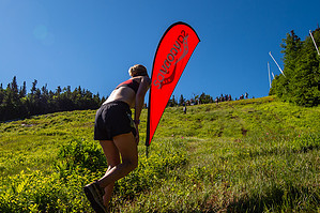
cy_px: 112
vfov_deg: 42.3
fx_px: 275
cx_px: 124
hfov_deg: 59.7
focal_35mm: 31
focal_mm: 16
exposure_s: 1/1000
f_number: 5
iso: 100
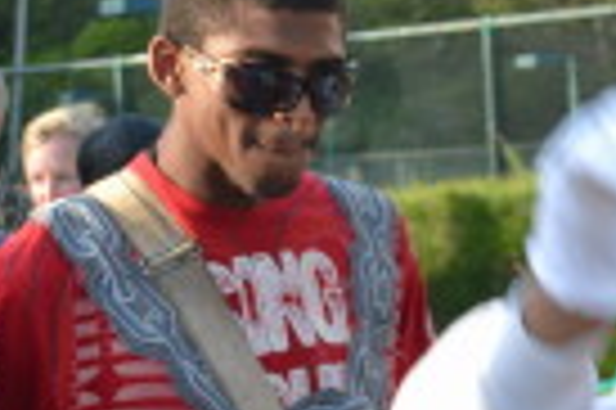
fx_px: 2991
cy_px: 318
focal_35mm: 175
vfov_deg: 7.8
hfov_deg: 11.4
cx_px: 841
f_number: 5.6
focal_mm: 32
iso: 180
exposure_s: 1/125
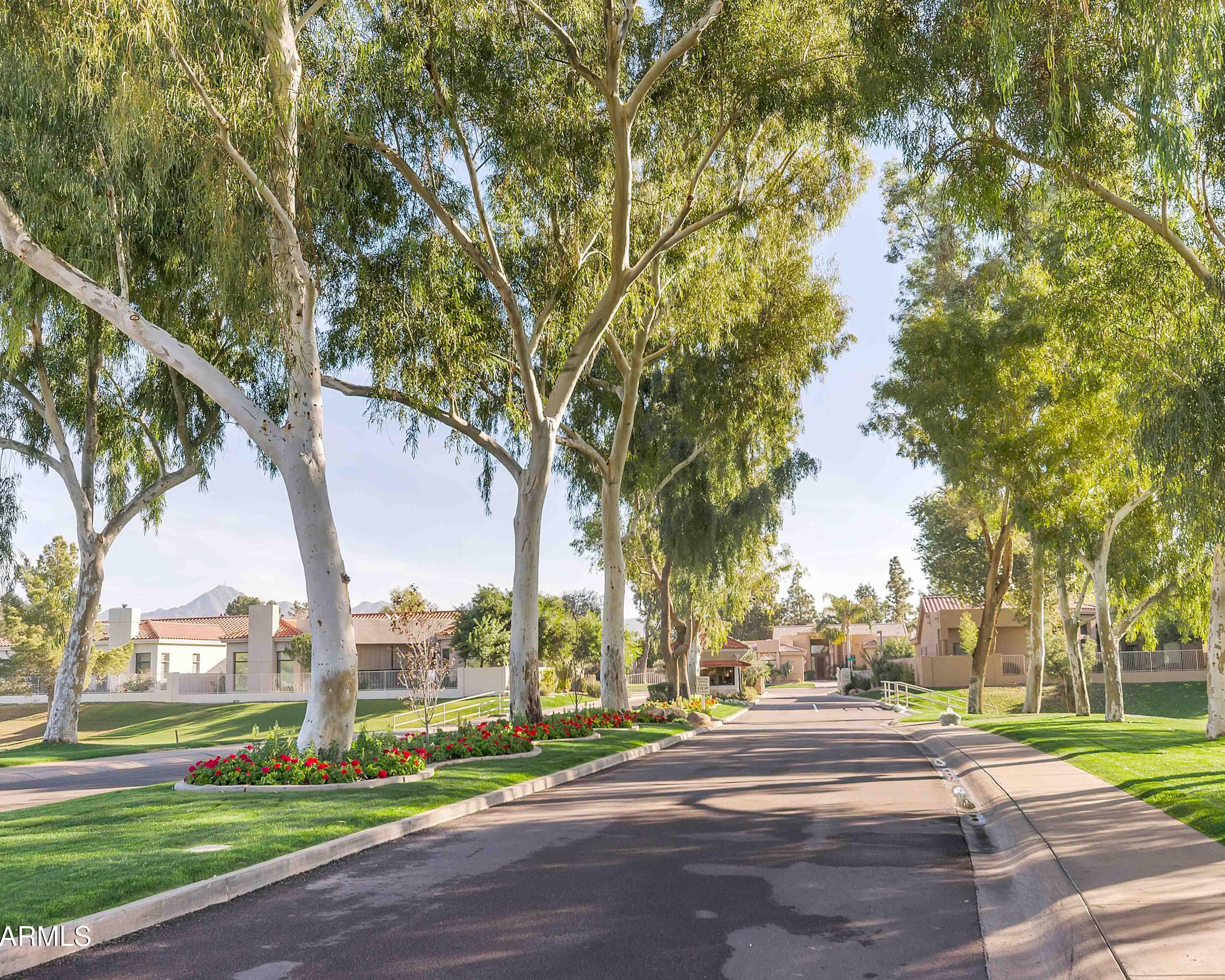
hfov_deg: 52.8
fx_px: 1233
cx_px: 669
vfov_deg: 43.4
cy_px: 490
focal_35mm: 34
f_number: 6.3
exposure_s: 1/160
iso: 100
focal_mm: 20
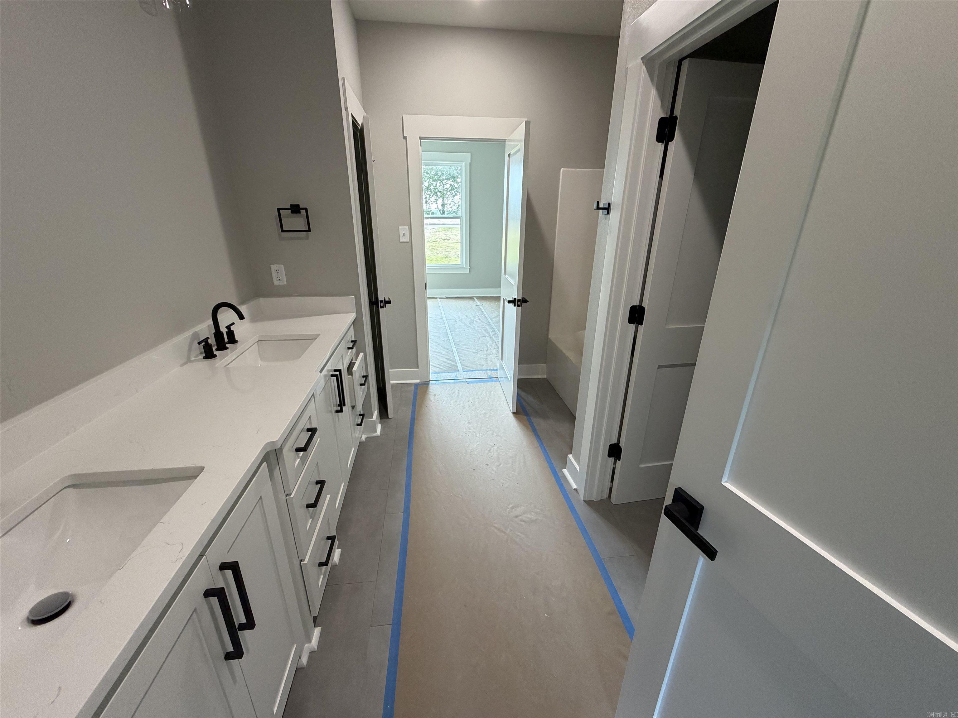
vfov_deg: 85.7
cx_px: 479
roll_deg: -0.2
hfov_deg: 102.1
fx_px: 387
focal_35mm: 14
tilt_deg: -20.4
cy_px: 359
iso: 320
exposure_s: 1/120
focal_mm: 2.22
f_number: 2.2
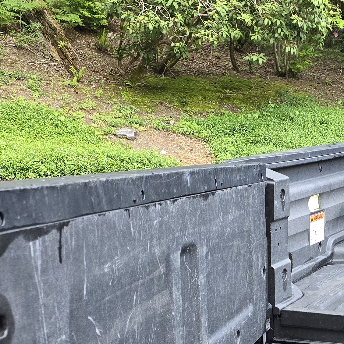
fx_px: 810
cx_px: 378
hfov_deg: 22.6
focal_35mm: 72
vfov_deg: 23.3
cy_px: 312
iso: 200
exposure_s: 1/120
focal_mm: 6.3
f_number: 1.7
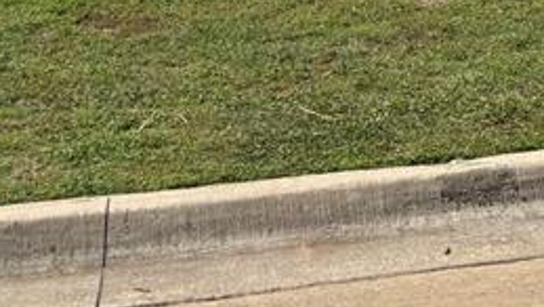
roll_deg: +0.0
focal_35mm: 112
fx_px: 1616
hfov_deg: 17.0
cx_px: 851
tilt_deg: -3.4
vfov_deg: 10.4
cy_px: -196
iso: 50
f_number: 1.6
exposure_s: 1/5076
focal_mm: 5.96
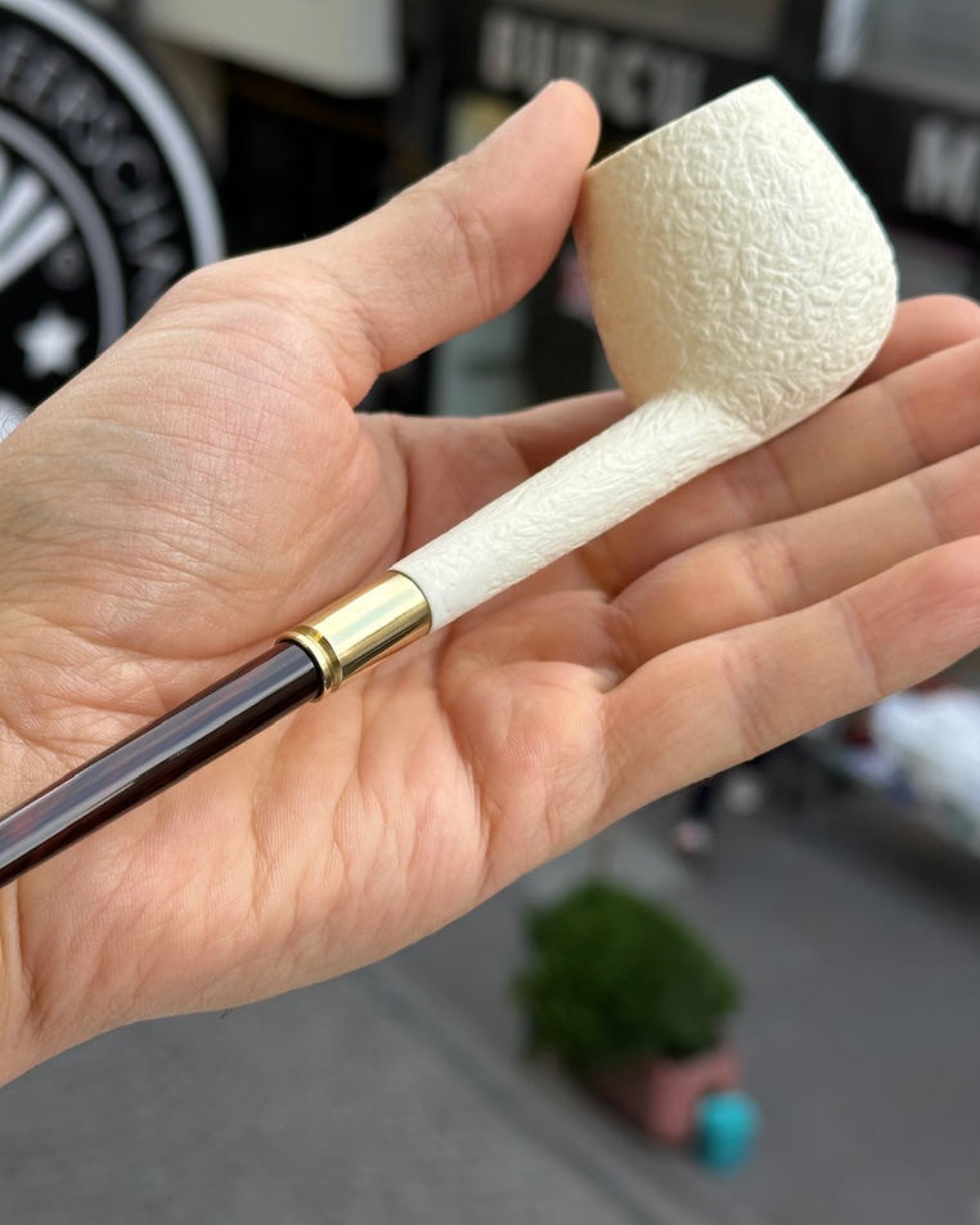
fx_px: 2283
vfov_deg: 30.0
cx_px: 278
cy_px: 614
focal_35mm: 63
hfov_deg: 24.0
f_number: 1.78
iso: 50
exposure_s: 1/211
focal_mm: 6.86
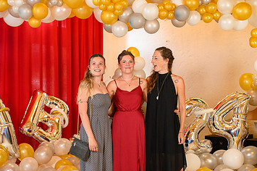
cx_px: 107
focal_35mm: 62
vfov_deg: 21.8
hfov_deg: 32.3
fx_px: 442
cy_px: 101
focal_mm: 35
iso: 1250
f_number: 3.5
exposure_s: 1/100
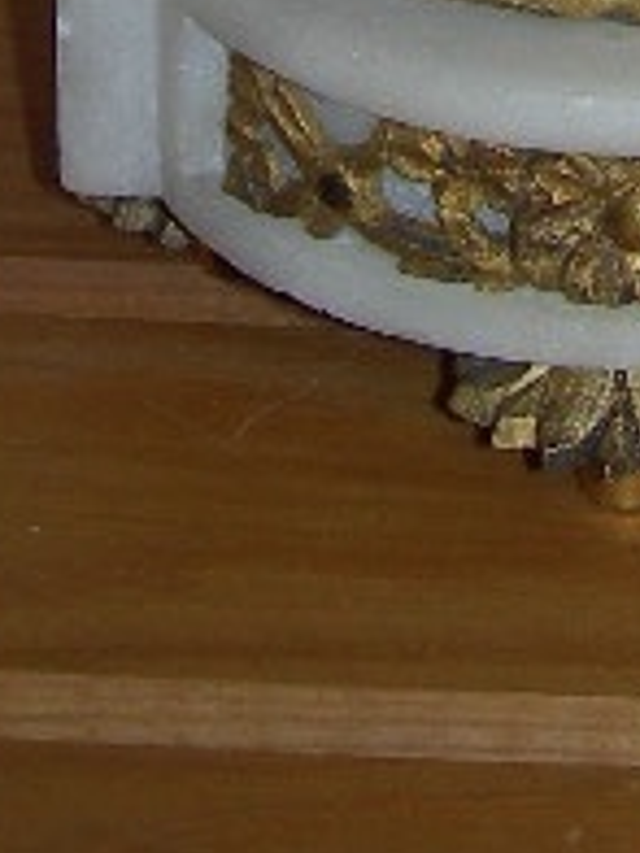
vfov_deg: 8.9
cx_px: 771
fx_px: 4906
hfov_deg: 7.4
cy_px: -1271
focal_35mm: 199
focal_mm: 7.8
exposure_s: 1/60.1
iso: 50
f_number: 2.8
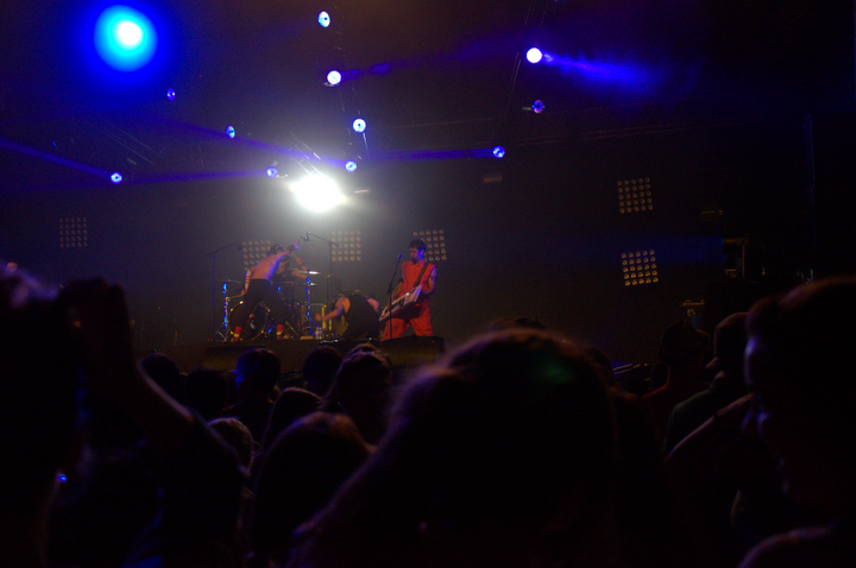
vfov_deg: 26.4
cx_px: 428
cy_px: 284
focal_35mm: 51
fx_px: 1211
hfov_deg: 38.9
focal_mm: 34
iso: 4000
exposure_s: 1/160
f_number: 4.2
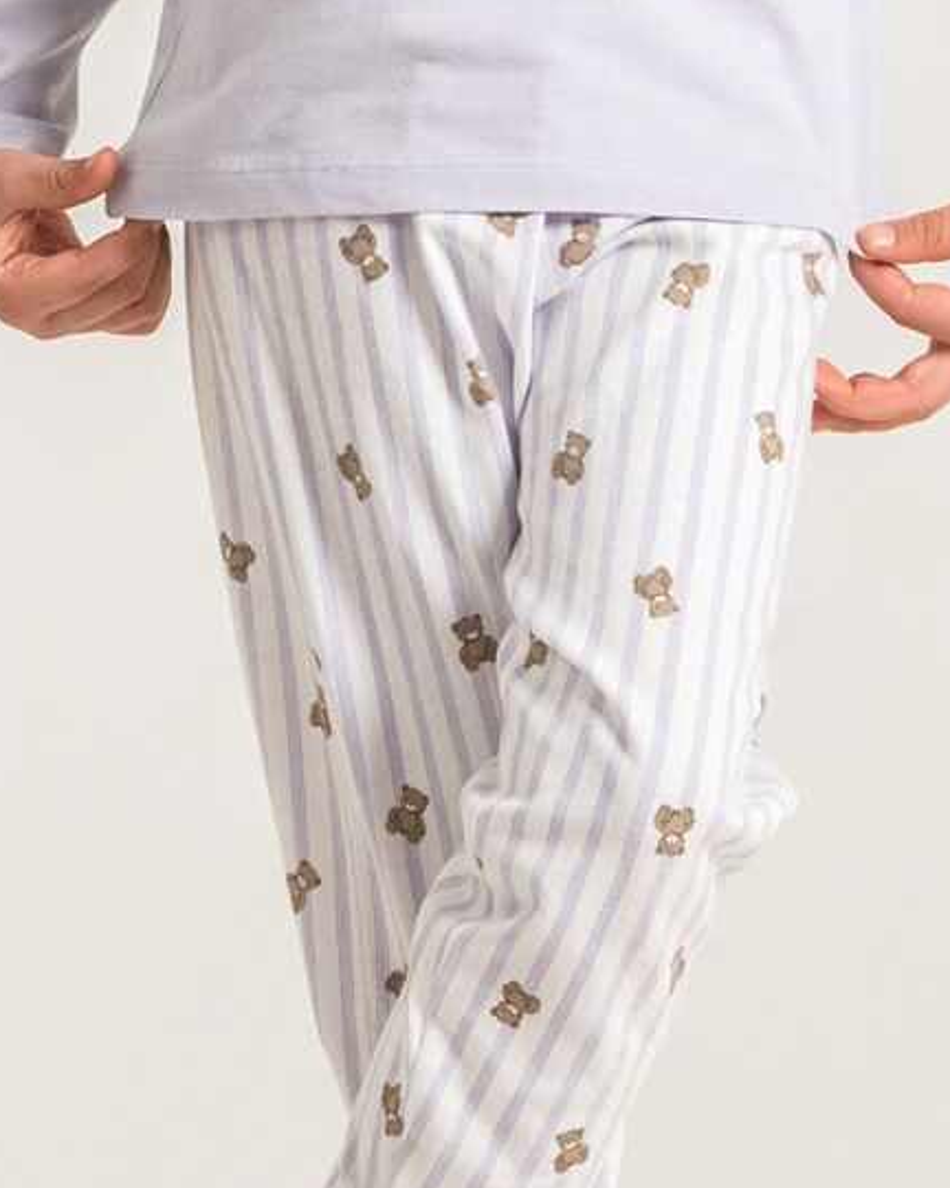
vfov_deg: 5.4
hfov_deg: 4.3
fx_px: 12652
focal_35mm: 360
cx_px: 497
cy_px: 128
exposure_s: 1/160
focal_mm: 77
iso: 200
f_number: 10
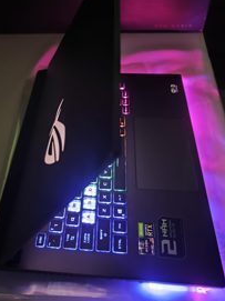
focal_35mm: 34
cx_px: 72
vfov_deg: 53.9
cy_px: 140
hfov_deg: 41.1
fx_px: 295
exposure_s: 1/10
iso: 4000
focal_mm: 7.79
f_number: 1.9
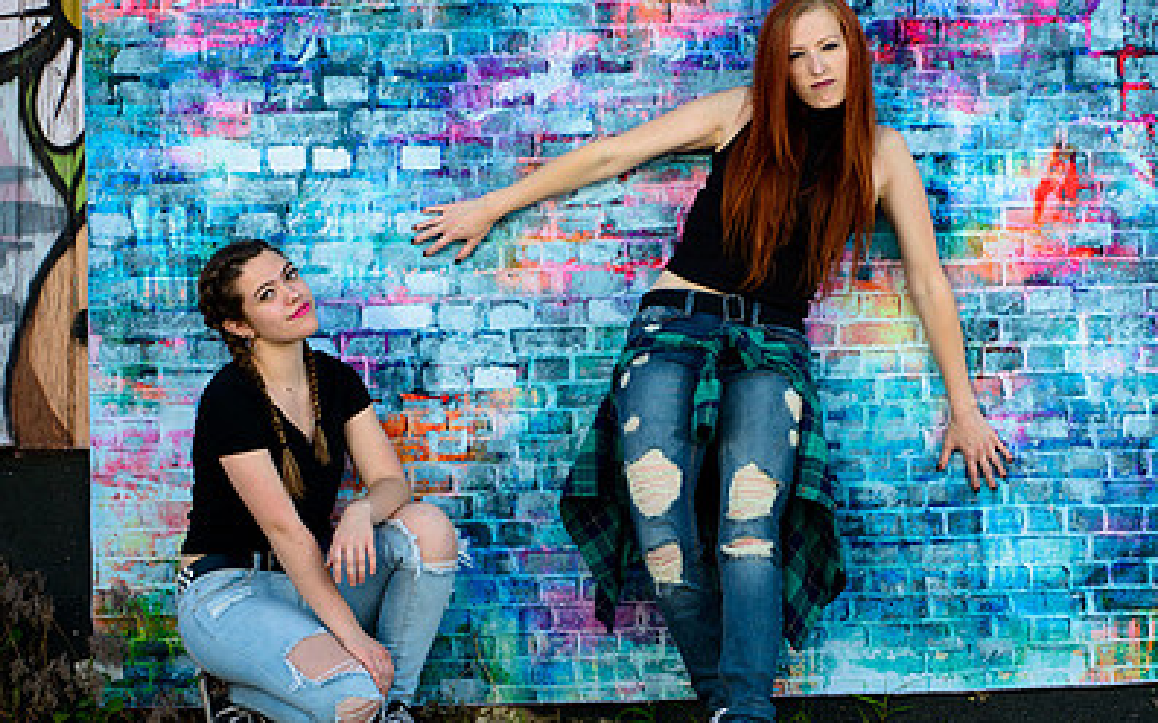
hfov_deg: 16.3
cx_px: 659
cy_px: 413
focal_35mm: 128
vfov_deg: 10.2
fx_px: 4039
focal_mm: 86
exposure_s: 1/320
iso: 125
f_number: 5.6
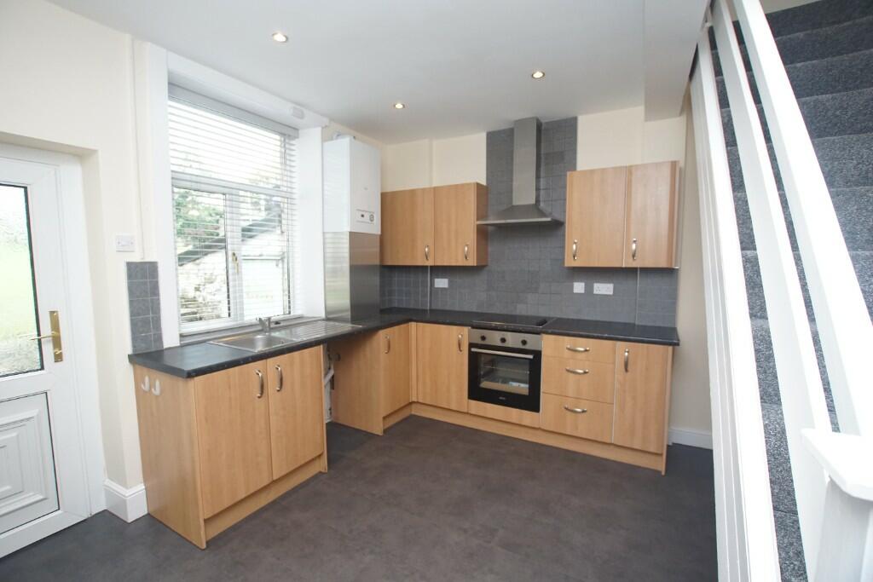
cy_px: 291
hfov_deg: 100.4
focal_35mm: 15
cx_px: 436
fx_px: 364
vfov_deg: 77.3
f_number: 4
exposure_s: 1/160
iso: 1250
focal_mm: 10
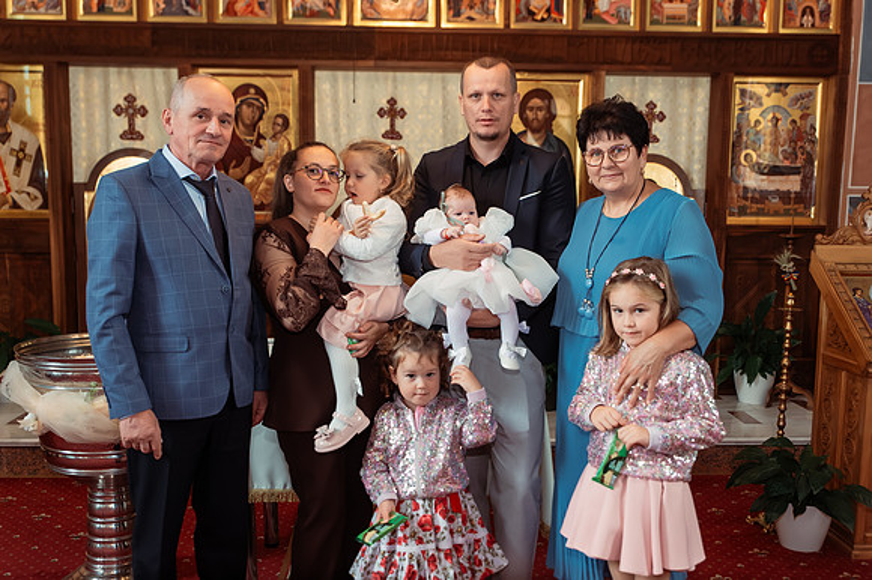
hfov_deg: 50.7
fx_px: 920
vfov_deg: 35.0
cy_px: 290
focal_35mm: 38
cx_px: 436
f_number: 3.5
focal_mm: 38
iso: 3200
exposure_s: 1/250
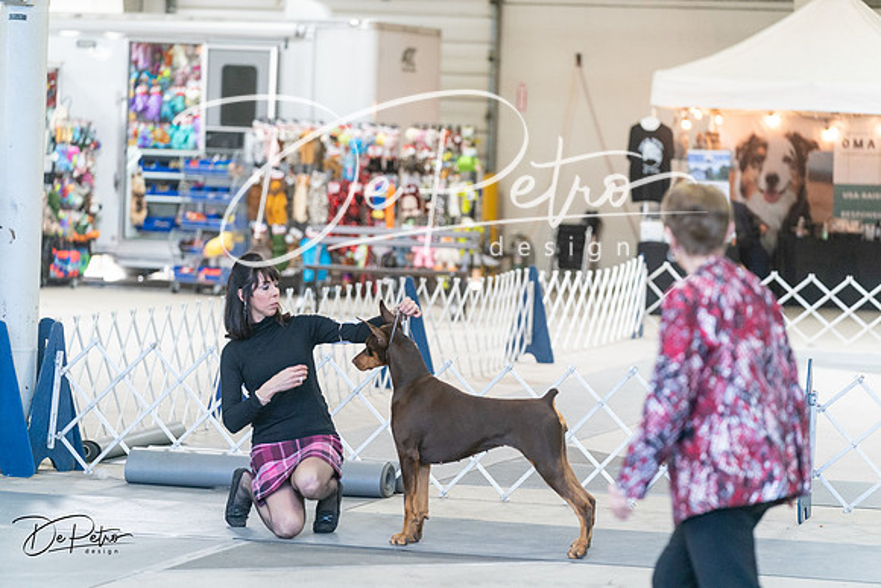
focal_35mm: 142
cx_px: 440
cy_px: 294
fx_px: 3476
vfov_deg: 9.7
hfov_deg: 14.4
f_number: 3.2
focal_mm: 142
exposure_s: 1/250
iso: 3200
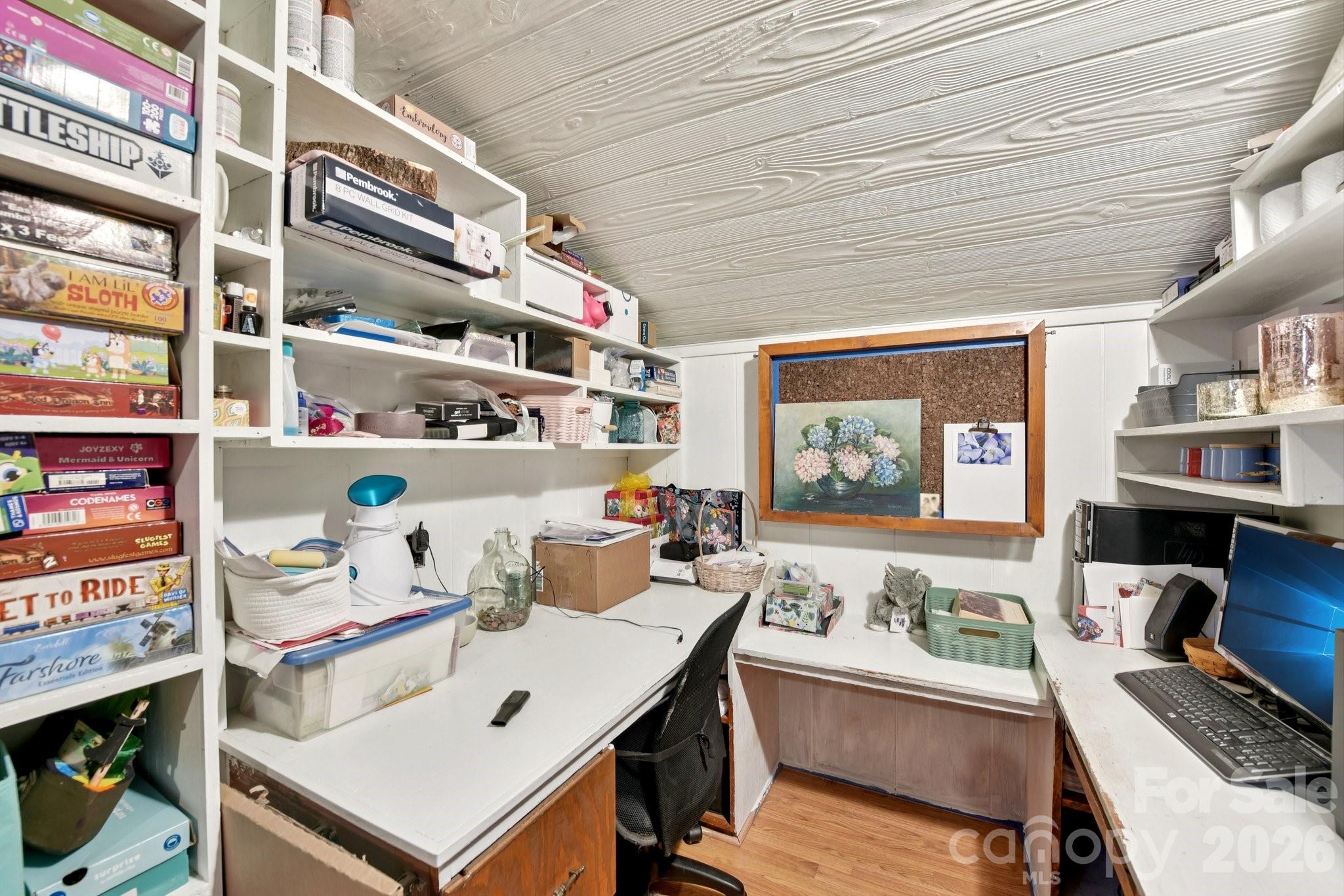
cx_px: 672
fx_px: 523
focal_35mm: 14
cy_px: 448
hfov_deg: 104.3
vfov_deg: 81.2
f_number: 8
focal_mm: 14
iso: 200
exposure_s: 1/2.5
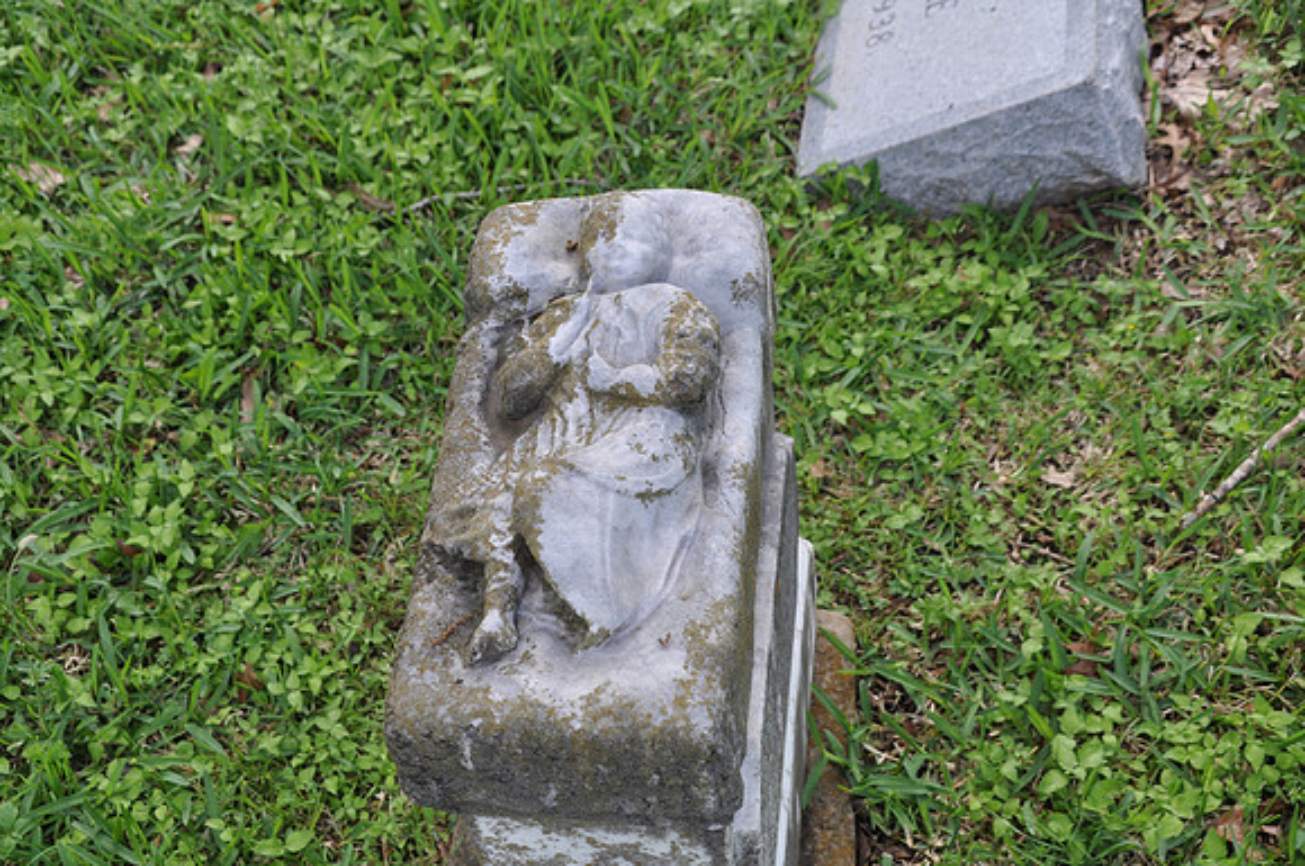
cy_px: 433
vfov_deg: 28.9
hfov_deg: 42.4
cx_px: 652
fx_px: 1683
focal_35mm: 46
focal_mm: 31
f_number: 8
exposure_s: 1/60
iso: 200
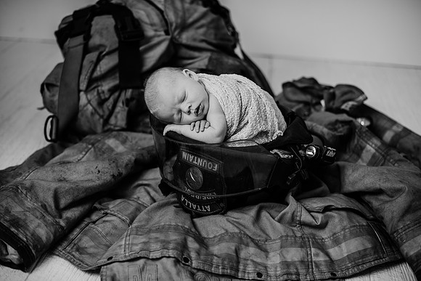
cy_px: 140
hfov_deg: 39.6
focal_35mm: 50
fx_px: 585
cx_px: 210
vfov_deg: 27.0
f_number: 2.2
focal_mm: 50
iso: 100
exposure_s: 1/160
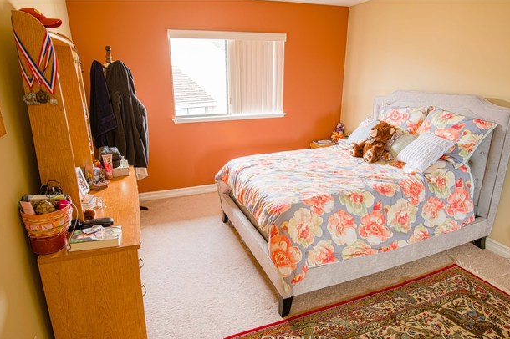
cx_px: 258
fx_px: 297
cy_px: 177
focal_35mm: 21
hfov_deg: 81.2
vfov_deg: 59.4
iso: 125
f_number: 6.3
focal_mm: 20
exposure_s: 1
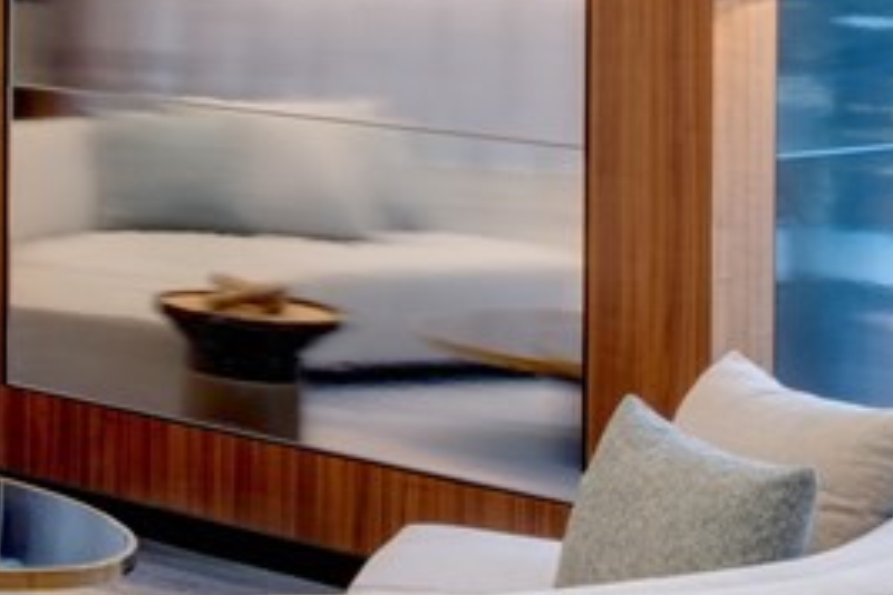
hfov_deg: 10.4
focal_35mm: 115
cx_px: -1980
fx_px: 2852
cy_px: -219
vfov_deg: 11.5
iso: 200
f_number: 16
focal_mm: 15
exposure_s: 1
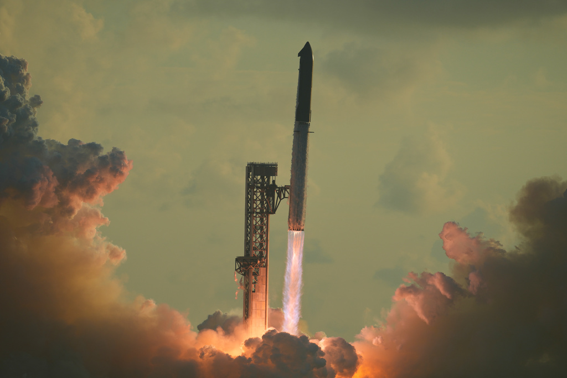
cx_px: 284
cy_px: 189
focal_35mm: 600
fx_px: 9446
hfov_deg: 3.4
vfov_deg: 2.3
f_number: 4
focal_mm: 600
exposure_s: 1/2500
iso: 100
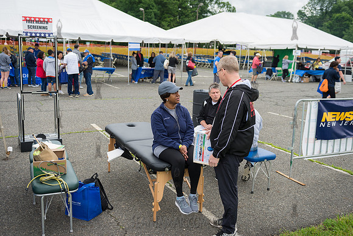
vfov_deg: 37.9
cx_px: 176
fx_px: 343
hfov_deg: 54.4
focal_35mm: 35
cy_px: 118
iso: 200
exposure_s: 1/800
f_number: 3.5
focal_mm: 35
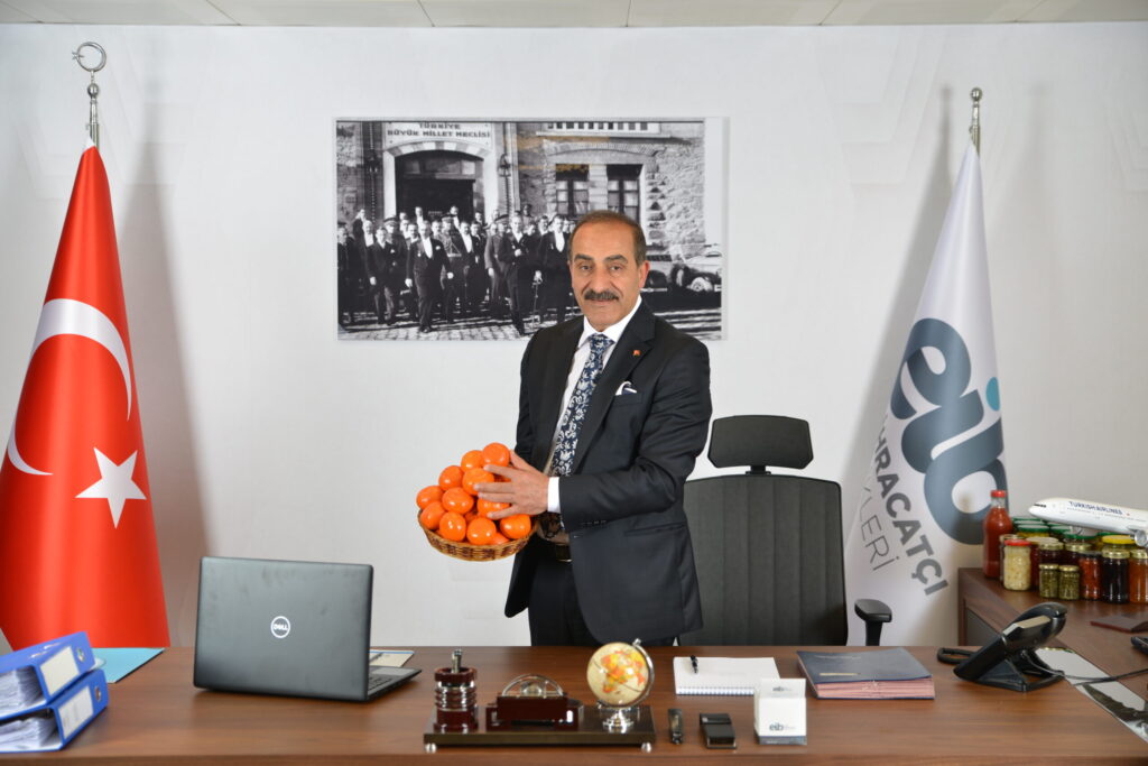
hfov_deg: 38.2
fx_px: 1658
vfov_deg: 26.0
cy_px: 383
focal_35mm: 52
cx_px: 574
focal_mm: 52
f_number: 4
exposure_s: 1/100
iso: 100
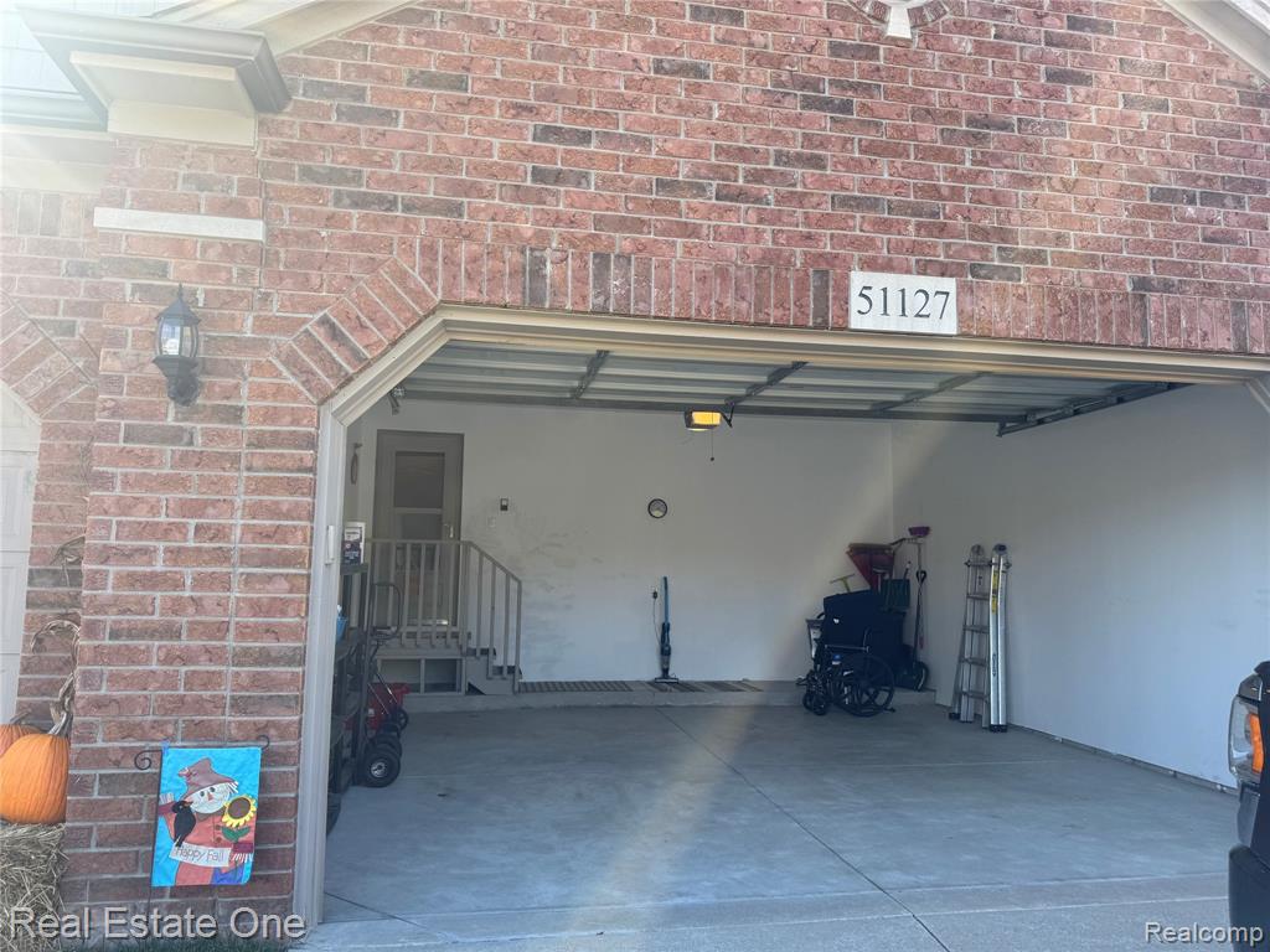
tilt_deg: +6.0
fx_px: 881
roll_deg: -1.4
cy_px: 476
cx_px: 635
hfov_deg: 71.6
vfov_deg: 56.8
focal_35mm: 24
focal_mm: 6.76
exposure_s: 1/645
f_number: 1.78
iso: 80
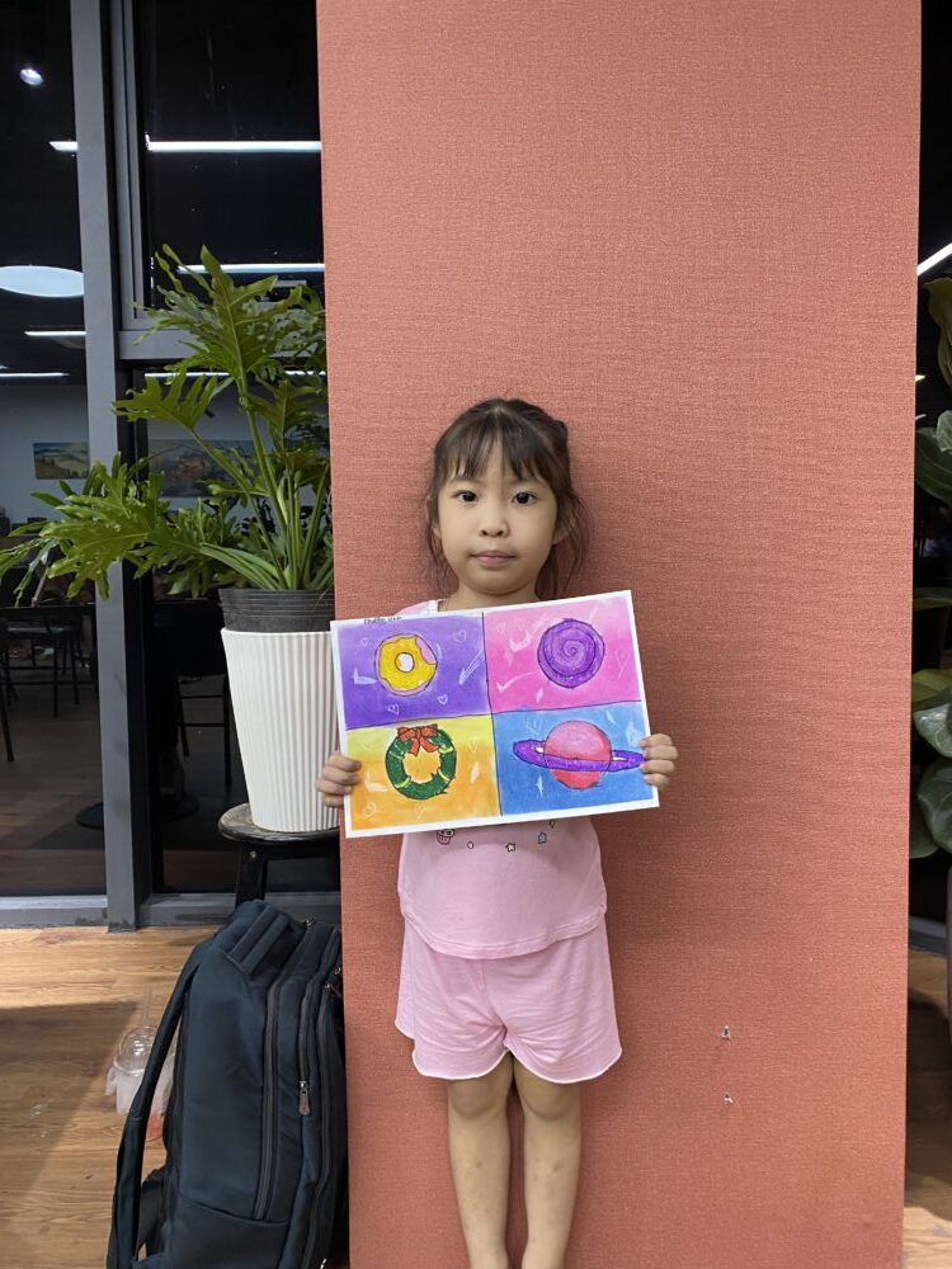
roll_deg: +0.0
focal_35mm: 26
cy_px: 634
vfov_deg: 67.3
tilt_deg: -3.8
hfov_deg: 53.1
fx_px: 953
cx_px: 476
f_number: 1.8
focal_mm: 4.25
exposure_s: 1/60
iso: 160
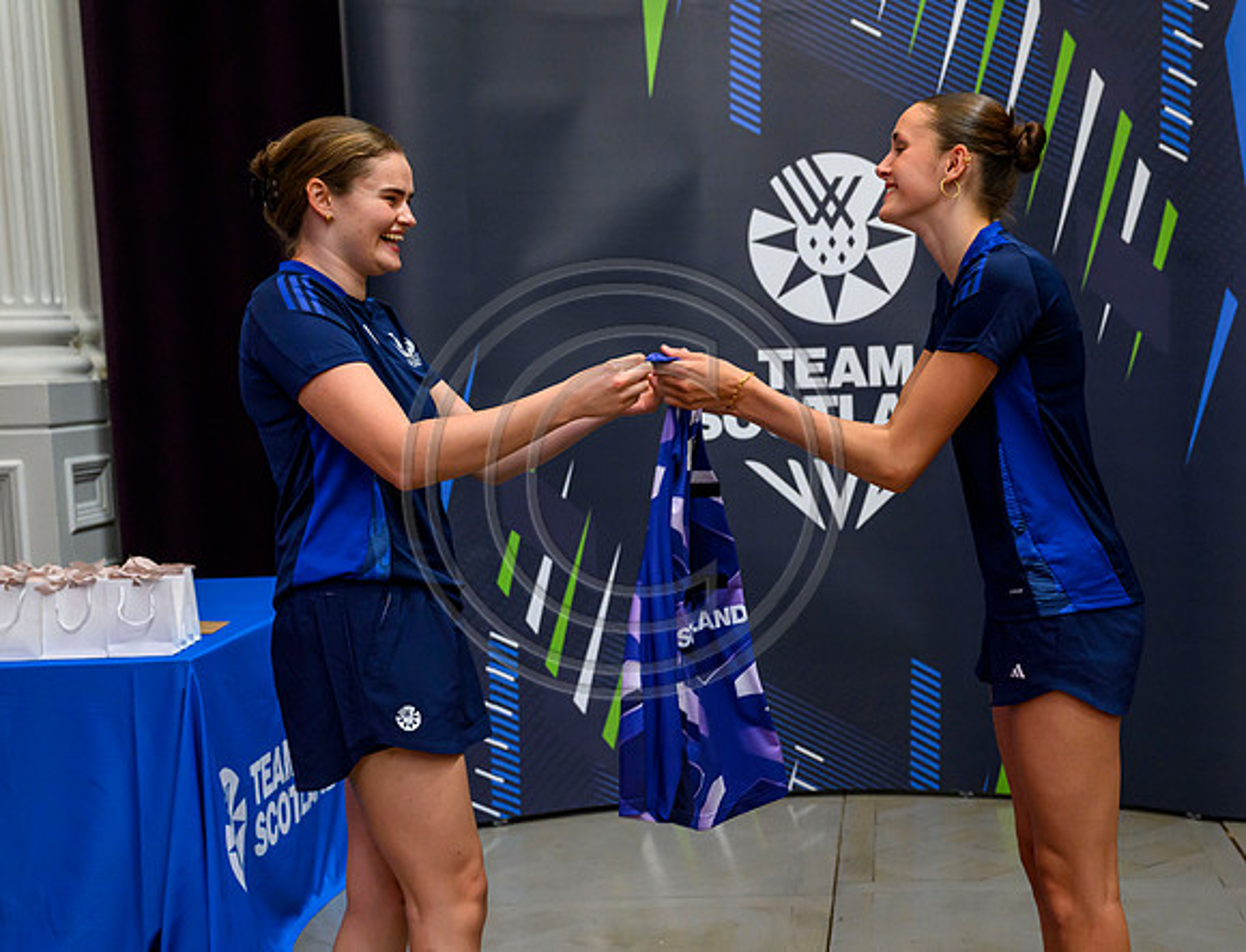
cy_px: 590
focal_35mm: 54
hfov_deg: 35.0
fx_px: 1960
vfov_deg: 27.2
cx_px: 804
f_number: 3.5
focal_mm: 38
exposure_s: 1/320
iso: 4000
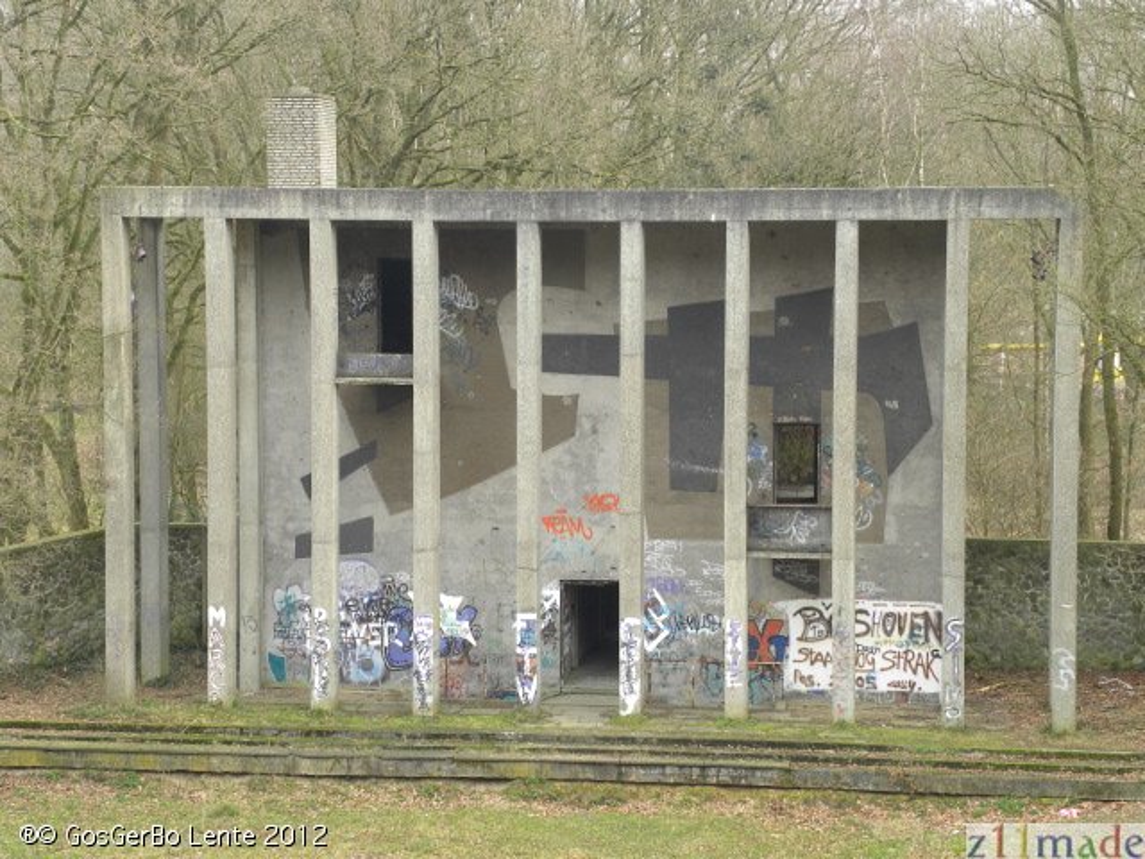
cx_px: 572
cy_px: 430
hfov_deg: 23.0
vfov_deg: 17.4
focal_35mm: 85
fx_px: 2812
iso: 74
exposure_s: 1/70.2
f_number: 4
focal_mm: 15.1
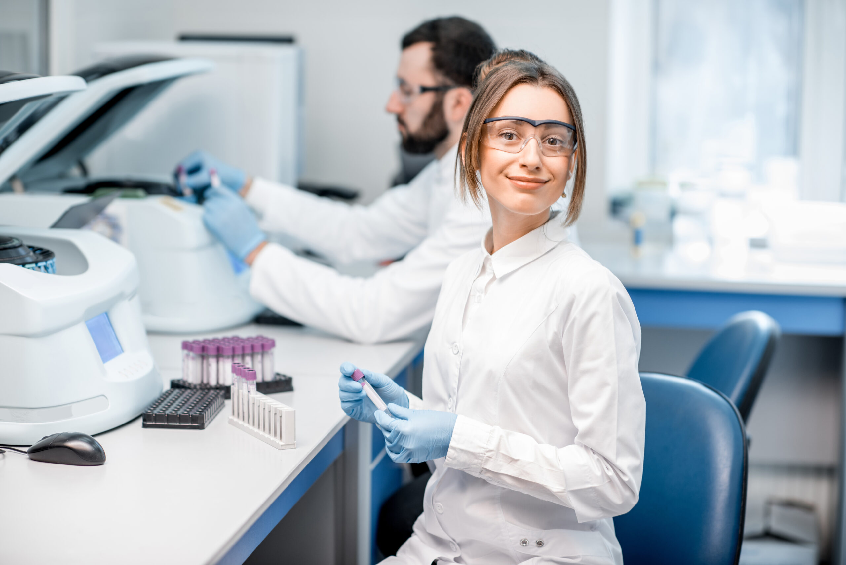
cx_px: 423
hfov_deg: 23.9
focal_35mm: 85
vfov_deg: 16.1
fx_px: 1998
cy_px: 282
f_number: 2.2
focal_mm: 85
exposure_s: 1/160
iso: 200
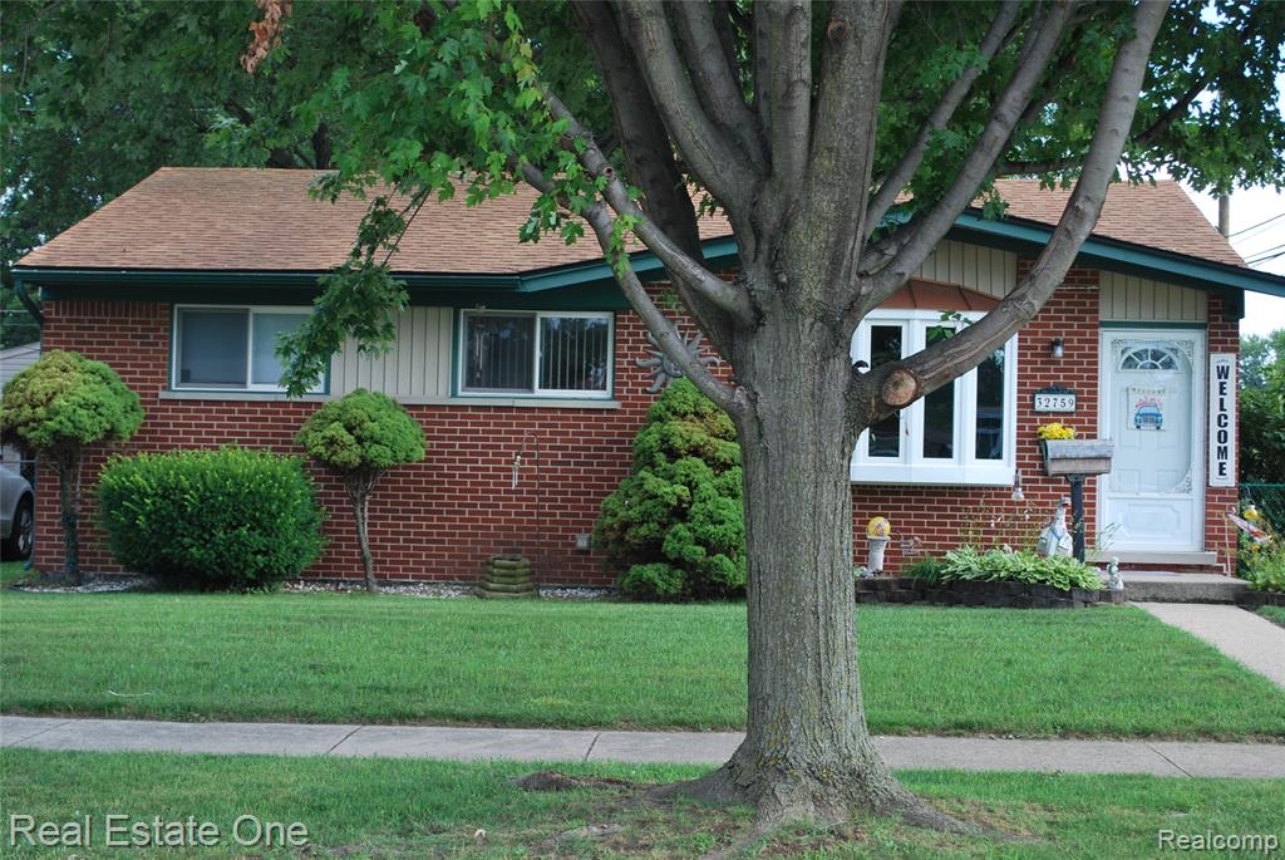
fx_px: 2144
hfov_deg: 33.4
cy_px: 430
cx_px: 642
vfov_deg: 22.7
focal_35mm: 60
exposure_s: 1/125
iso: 140
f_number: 5.6
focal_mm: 40
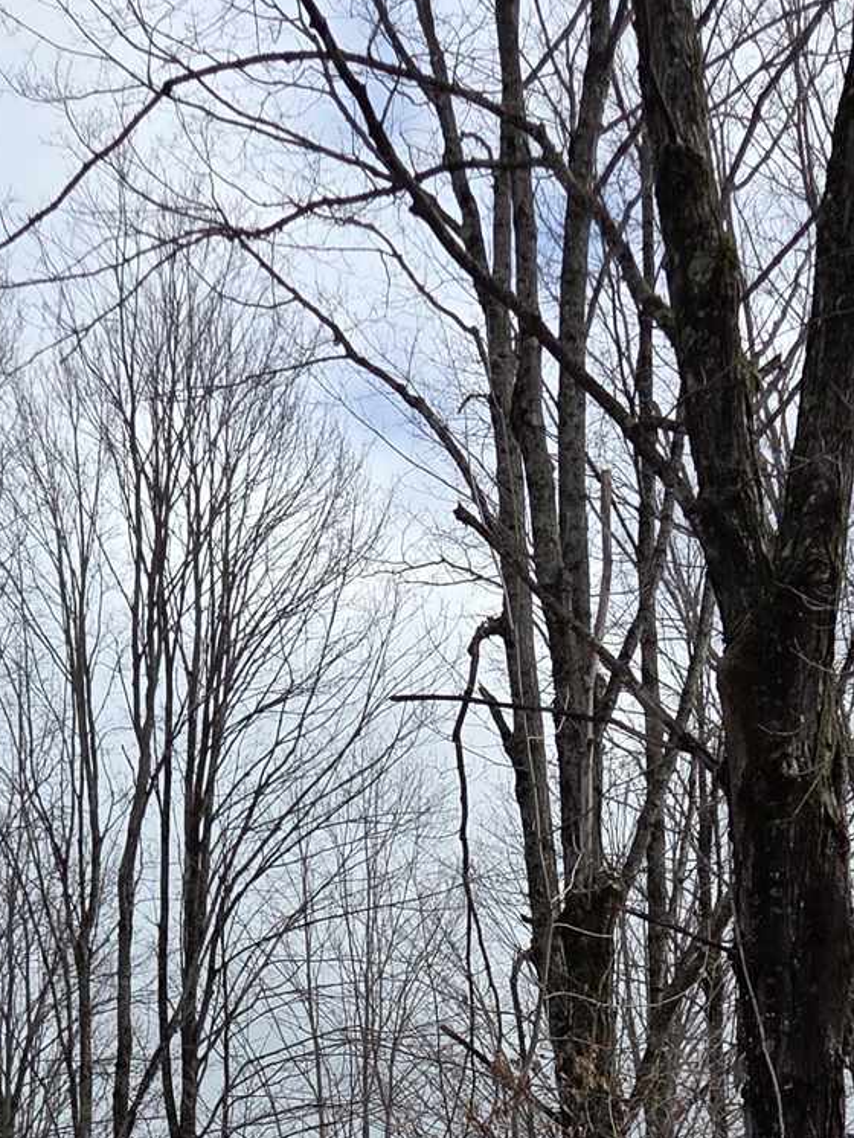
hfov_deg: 20.7
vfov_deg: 25.3
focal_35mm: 71
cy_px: 1269
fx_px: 2334
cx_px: 441
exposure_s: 1/4365
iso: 80
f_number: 1.8
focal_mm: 5.4
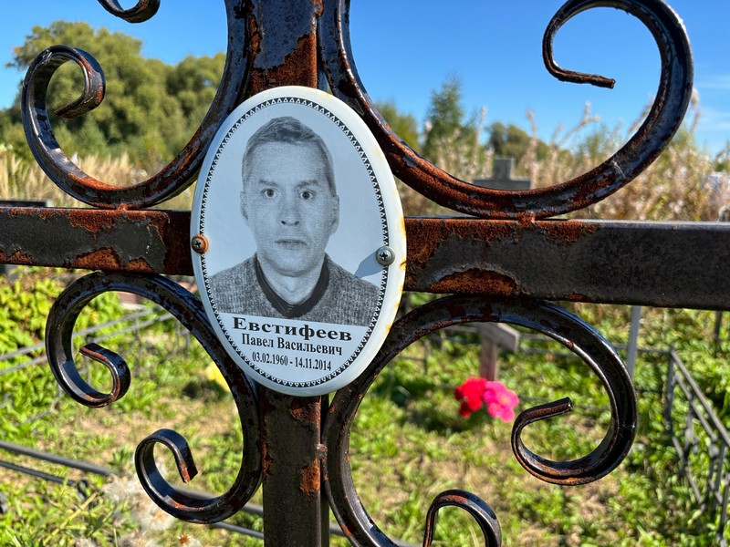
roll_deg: -1.8
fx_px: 548
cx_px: 365
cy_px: 274
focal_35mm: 26
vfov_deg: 53.1
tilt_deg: -15.7
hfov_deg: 67.3
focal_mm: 5.96
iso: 50
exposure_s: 1/1845
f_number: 1.6
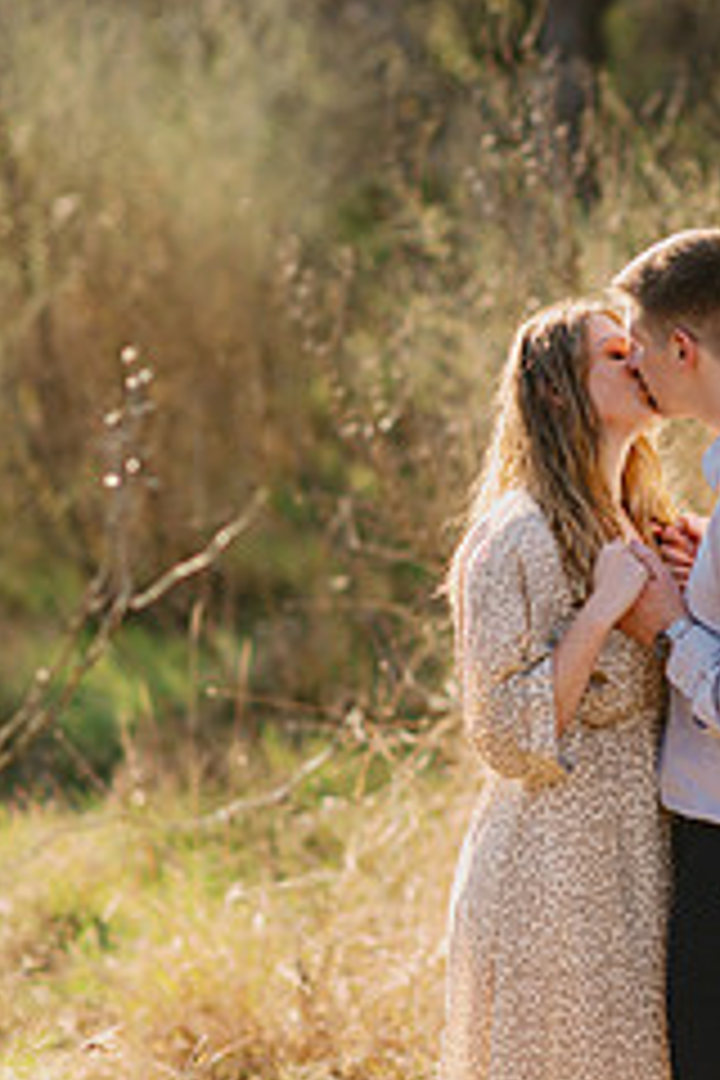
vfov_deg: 12.9
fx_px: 4770
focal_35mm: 159
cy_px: 598
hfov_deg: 8.6
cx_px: 650
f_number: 2
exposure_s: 1/1600
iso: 100
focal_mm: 85
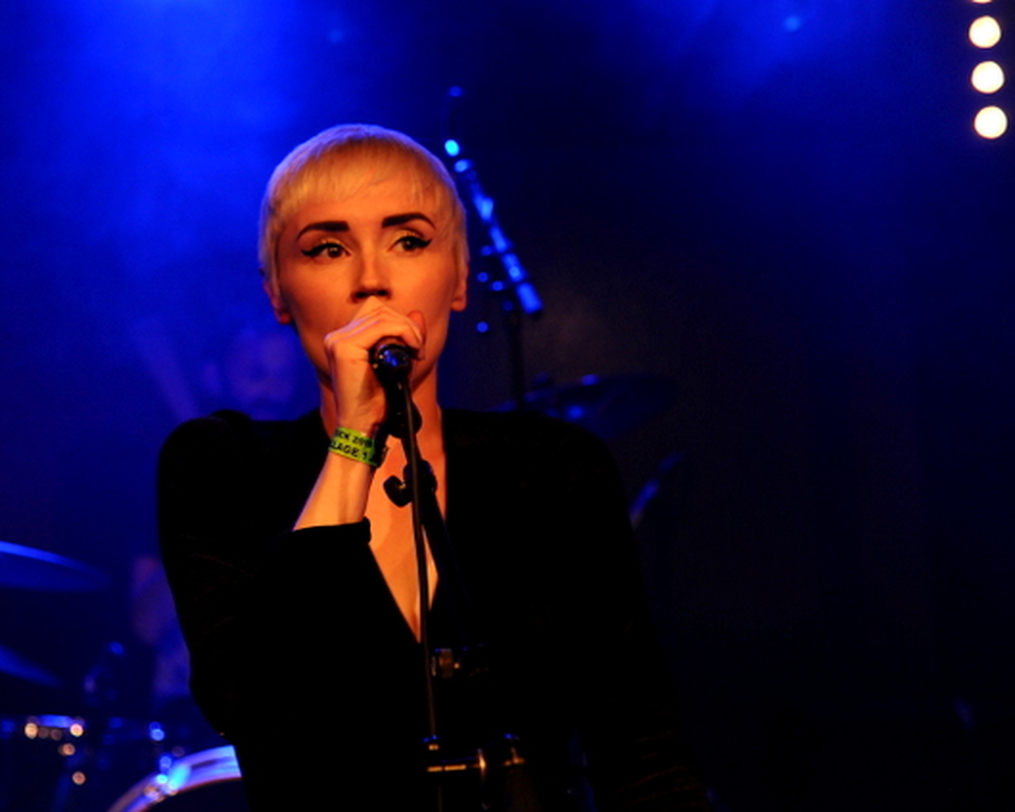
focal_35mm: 83
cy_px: 378
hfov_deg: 22.9
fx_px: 2493
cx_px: 370
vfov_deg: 18.5
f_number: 4
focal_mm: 65
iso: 1250
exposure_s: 1/60
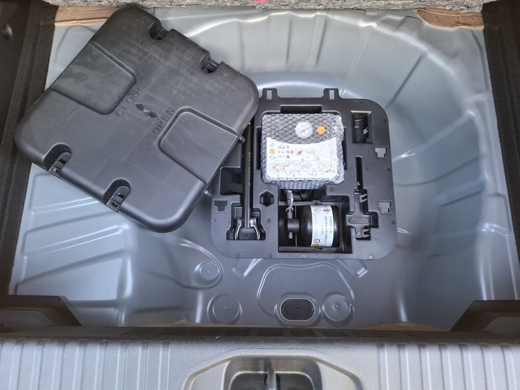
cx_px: 260
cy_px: 195
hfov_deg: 73.9
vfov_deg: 58.9
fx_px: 346
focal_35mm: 23
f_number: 1.8
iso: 250
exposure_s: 1/100
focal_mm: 5.54
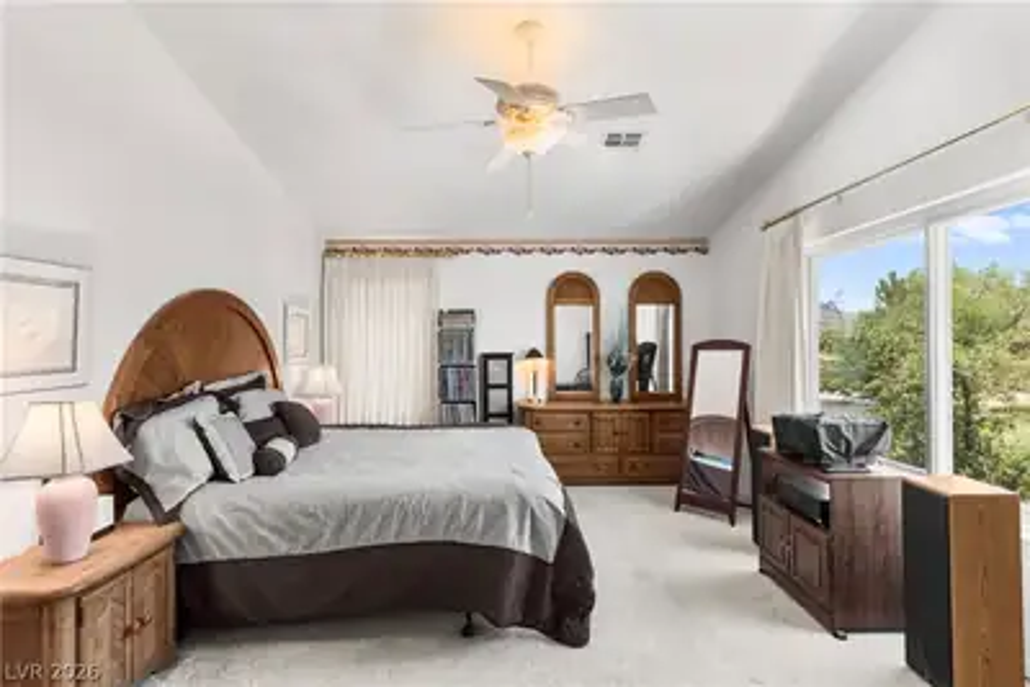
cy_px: 344
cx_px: 515
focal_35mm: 19
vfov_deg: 64.6
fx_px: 544
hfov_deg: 86.9
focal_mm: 19
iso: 400
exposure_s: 1/20
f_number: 8
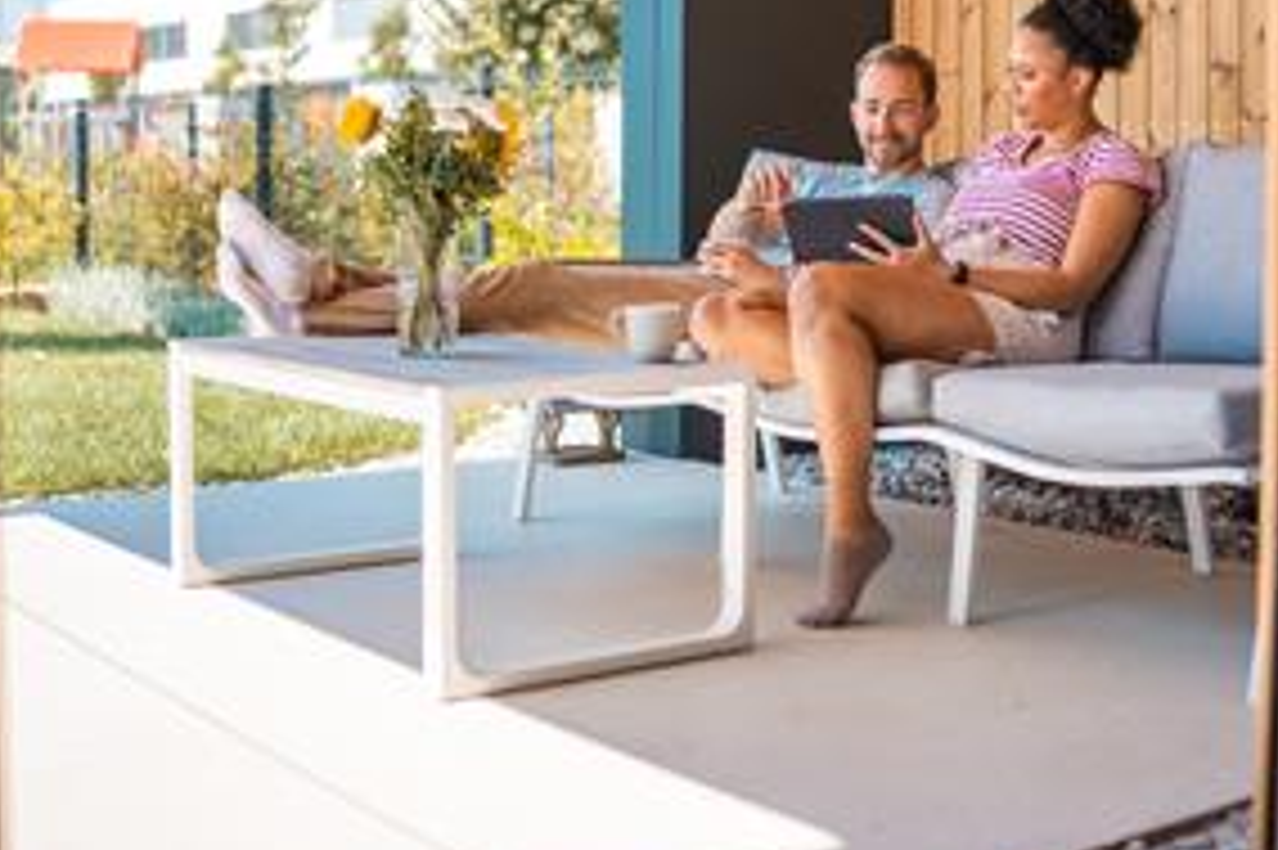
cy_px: 227
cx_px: 720
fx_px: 1987
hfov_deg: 35.6
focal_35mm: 56
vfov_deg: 23.9
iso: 100
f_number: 1.4
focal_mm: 35
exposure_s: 1/3200
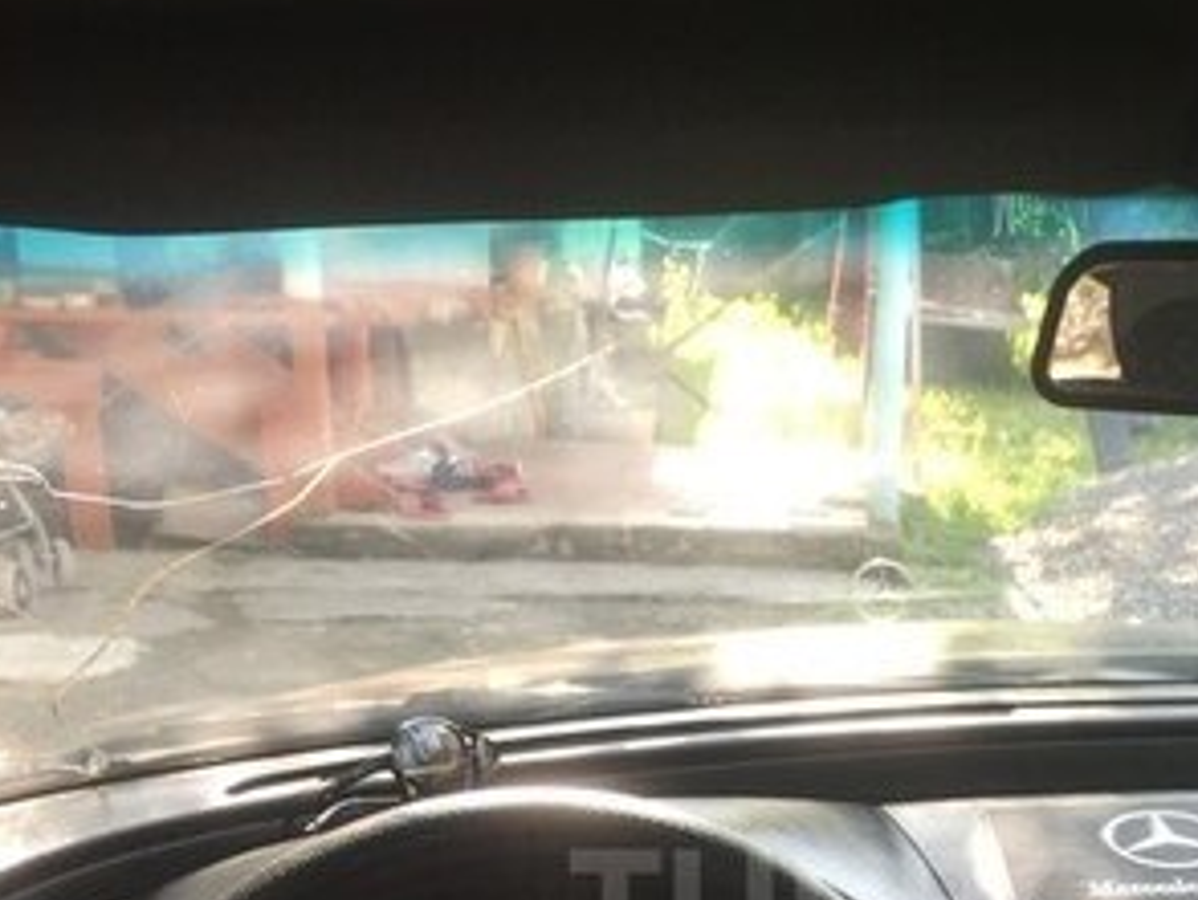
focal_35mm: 65
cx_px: 986
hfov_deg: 29.0
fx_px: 2251
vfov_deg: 21.8
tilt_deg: -18.4
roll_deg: -2.2
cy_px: 910
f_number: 2.2
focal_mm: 4.15
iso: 40
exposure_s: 1/100
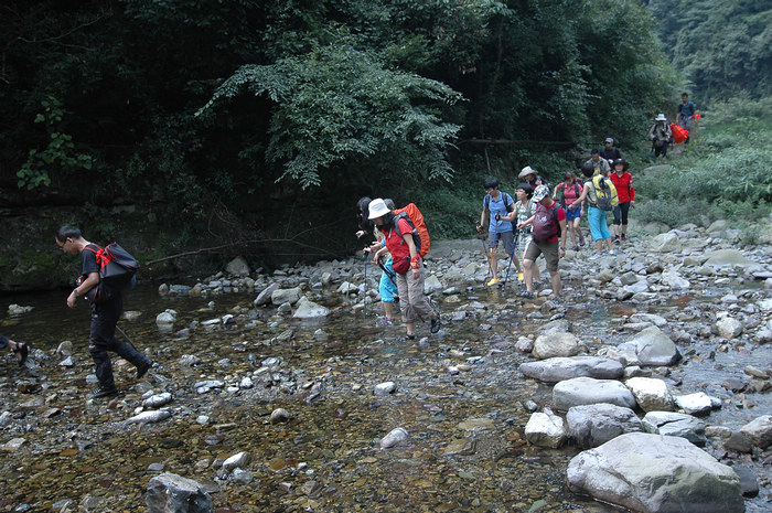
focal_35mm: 36
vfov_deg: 36.8
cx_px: 386
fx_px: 771
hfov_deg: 53.2
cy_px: 256
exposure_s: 1/125
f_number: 4
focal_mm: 24
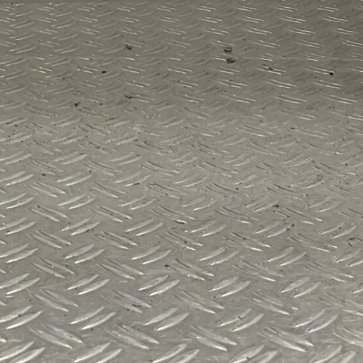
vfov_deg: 14.2
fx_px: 1388
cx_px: -18
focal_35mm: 117
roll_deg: -0.5
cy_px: -131
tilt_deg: -9.2
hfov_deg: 14.6
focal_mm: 3
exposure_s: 1/180
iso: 16
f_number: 1.8
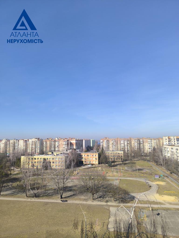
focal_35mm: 23
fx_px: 159
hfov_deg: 58.9
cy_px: 119
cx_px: 90
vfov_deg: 73.9
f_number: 1.65
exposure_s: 1/906
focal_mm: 6.14
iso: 50
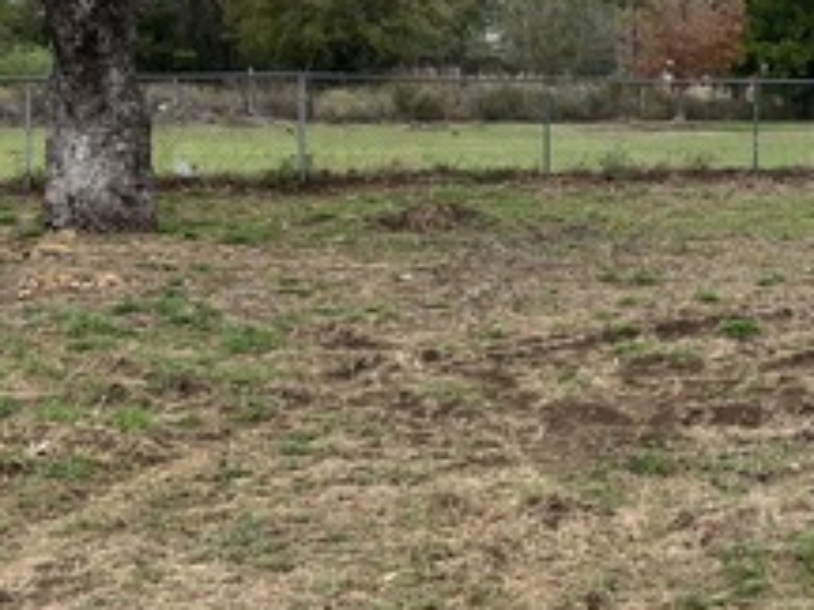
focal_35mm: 77
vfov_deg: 19.1
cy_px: 290
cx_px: 735
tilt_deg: -5.7
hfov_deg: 24.6
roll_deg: -0.2
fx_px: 1811
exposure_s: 1/1196
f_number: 1.5
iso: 50
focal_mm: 5.7
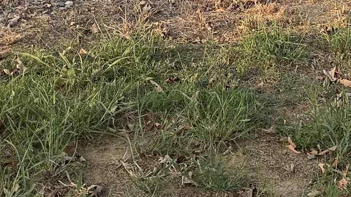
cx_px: 396
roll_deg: +1.3
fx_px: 1042
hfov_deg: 18.3
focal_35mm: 112
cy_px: -284
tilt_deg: +6.4
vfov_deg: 9.5
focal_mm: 6.76
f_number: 1.78
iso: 80
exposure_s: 1/831
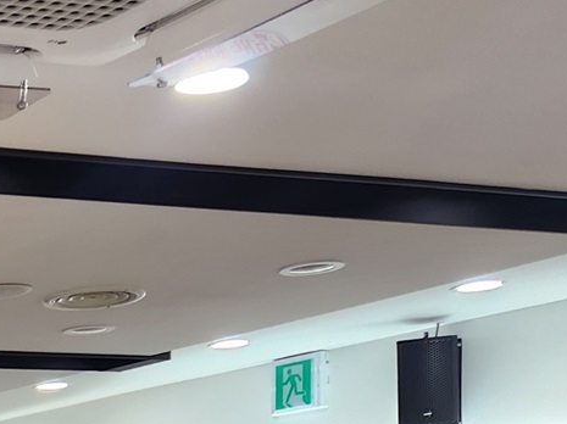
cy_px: 659
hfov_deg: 16.3
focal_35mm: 99
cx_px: -490
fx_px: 1620
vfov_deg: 13.9
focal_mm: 5.4
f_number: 1.8
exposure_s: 1/120
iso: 100
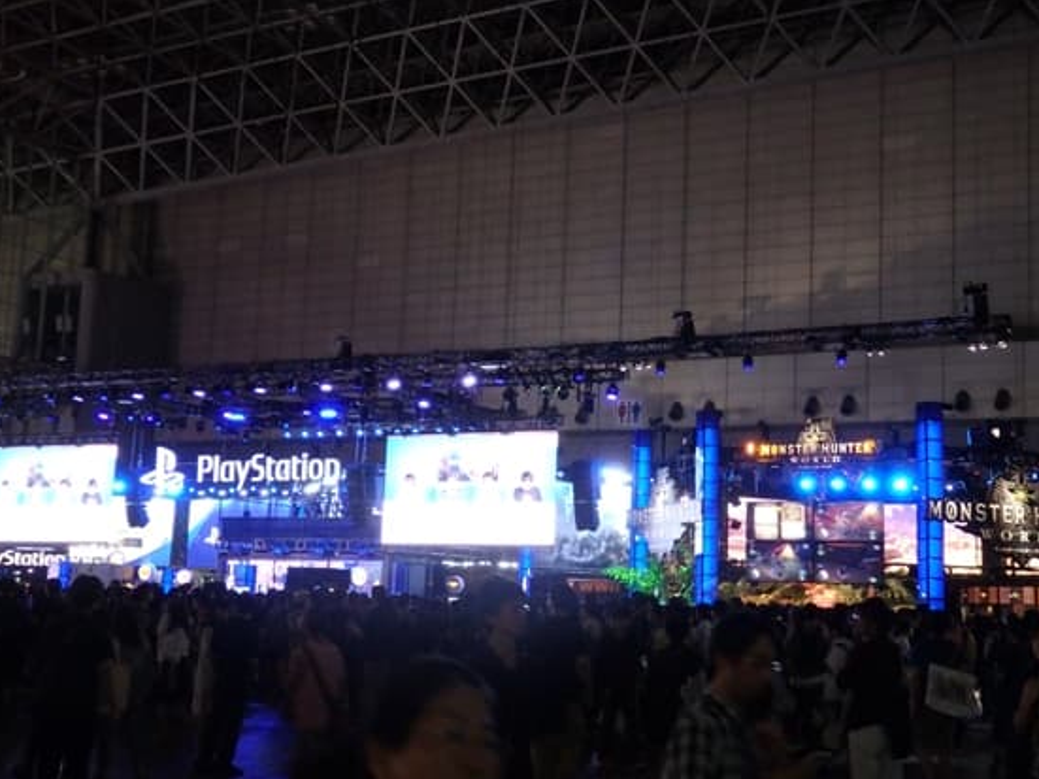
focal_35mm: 43
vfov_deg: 33.6
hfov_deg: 43.8
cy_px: 417
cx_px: 560
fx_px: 1290
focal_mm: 6.6
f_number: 3.6
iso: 800
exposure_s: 1/50
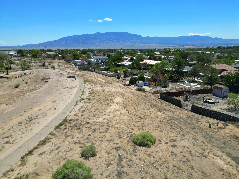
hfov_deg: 71.6
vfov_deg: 56.8
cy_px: 90
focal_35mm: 24
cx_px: 120
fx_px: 166
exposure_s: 1/3200
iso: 100
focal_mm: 6.72
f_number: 1.7
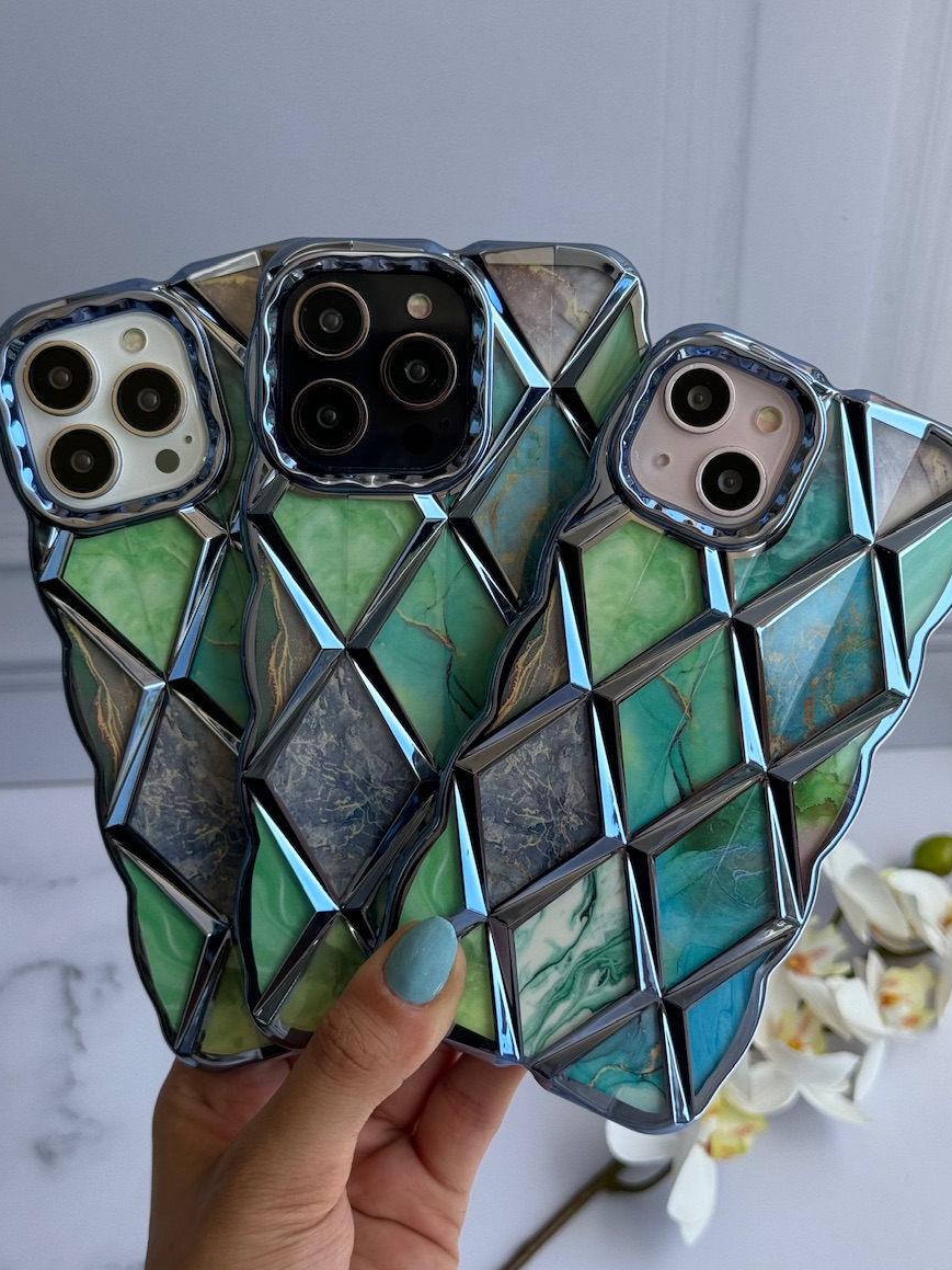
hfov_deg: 27.5
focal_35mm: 53
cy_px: 614
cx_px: 483
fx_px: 1944
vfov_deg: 36.2
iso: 64
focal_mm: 6.76
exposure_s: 1/913
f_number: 1.78
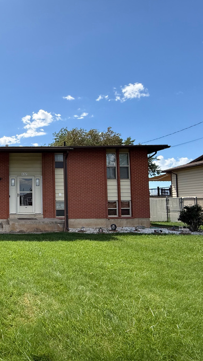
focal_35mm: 23
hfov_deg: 41.8
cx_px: -7
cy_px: 192
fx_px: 220
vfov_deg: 78.6
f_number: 2.2
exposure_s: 1/1656
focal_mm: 2.22
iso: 64
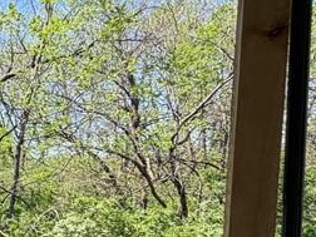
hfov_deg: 23.9
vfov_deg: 24.9
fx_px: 520
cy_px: 216
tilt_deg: -4.6
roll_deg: +0.7
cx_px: -196
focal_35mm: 57
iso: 64
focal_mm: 2.22
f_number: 2.2
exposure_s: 1/486
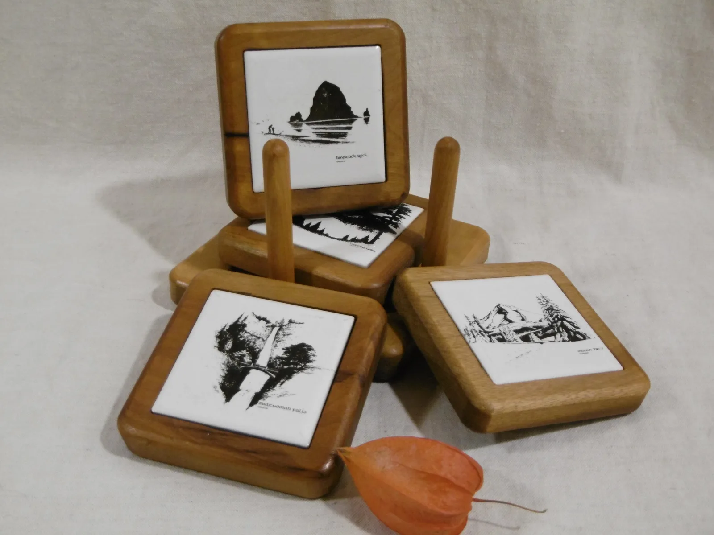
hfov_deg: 43.9
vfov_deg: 33.6
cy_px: 268
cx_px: 357
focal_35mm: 43
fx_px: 887
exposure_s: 1/30
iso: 400
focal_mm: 7.7
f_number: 3.8
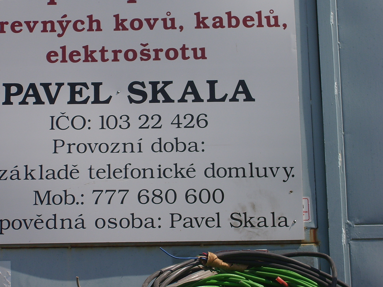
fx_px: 1007
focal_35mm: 91
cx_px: 144
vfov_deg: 16.2
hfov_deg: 21.5
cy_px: 122
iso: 50
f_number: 3.9
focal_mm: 12
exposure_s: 1/1000
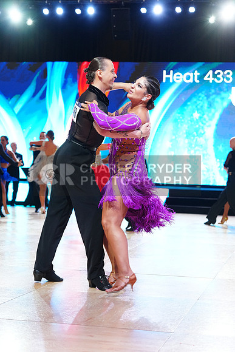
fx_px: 705
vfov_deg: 28.1
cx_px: 118
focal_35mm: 72
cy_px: 176
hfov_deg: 18.9
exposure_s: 1/250
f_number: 4
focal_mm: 72
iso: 2500
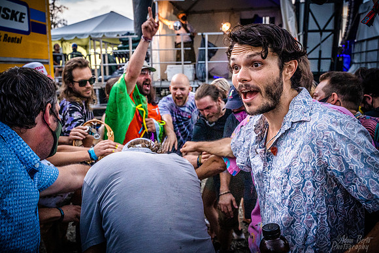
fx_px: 313
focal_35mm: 30
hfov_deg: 62.4
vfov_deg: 44.0
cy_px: 126
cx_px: 196
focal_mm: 28
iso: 5000
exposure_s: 1/250
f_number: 5.6
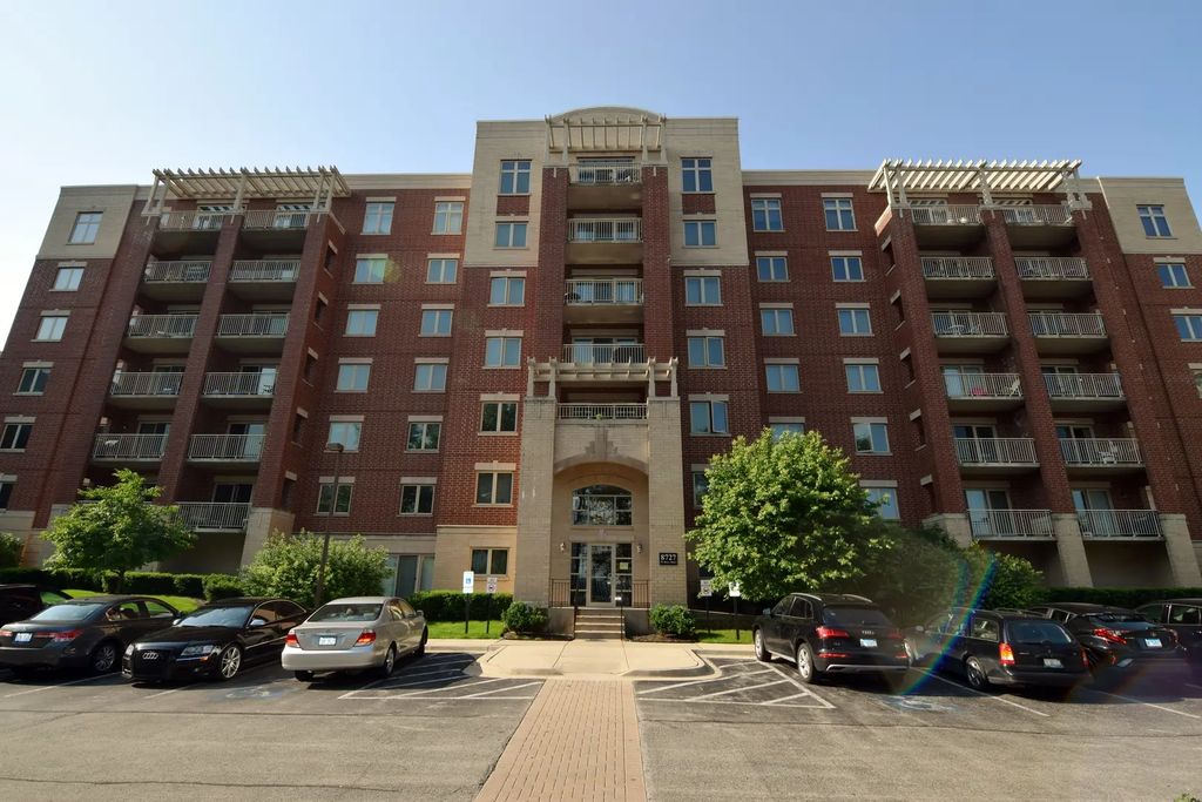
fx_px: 551
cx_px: 601
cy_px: 401
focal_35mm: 16
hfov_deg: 95.0
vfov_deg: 72.1
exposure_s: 1/200
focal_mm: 11
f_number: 9
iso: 100
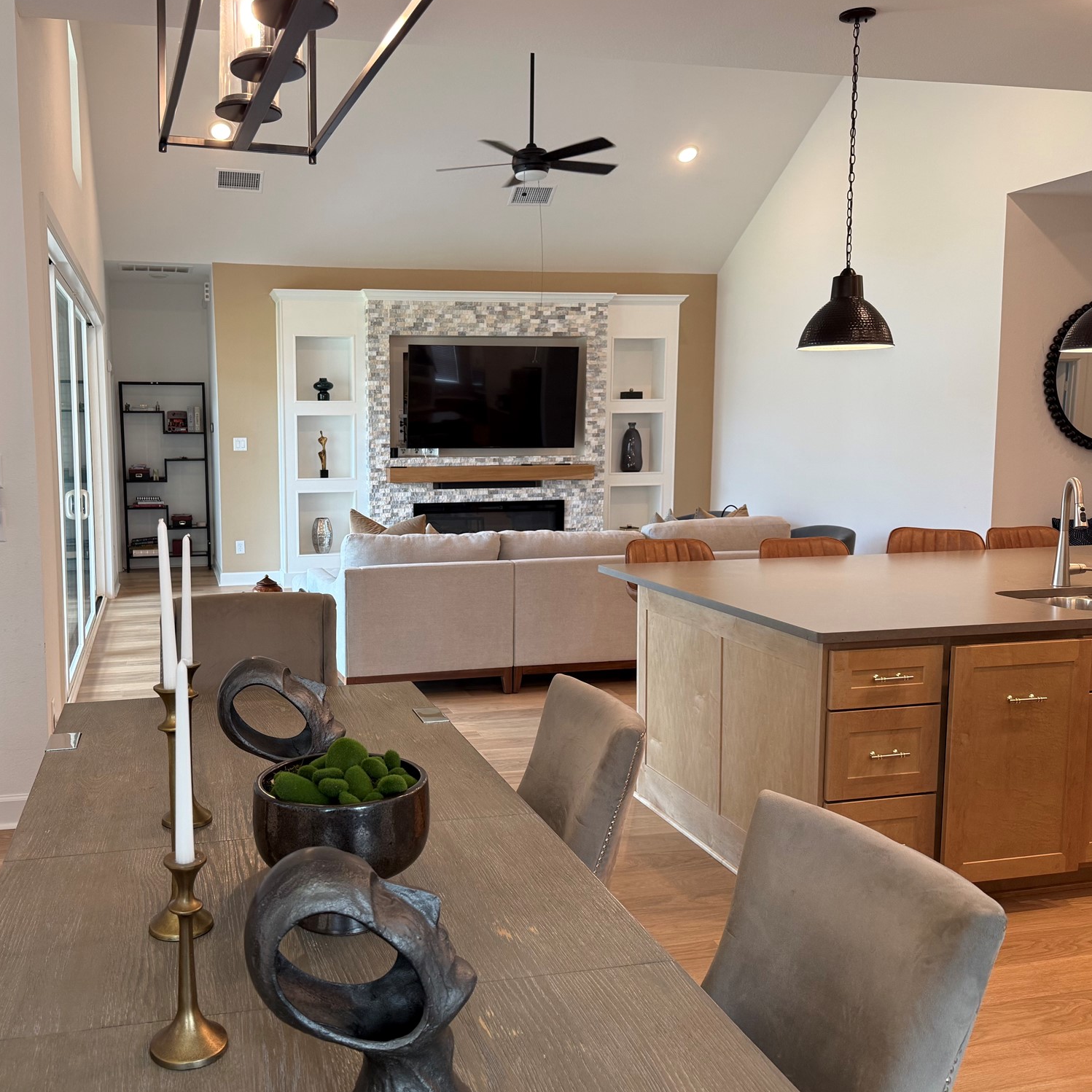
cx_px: 385
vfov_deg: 55.6
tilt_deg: -6.0
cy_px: 538
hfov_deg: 54.7
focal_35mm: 29
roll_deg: +0.5
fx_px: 1035
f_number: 1.78
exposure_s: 1/120
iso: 160
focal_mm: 6.76
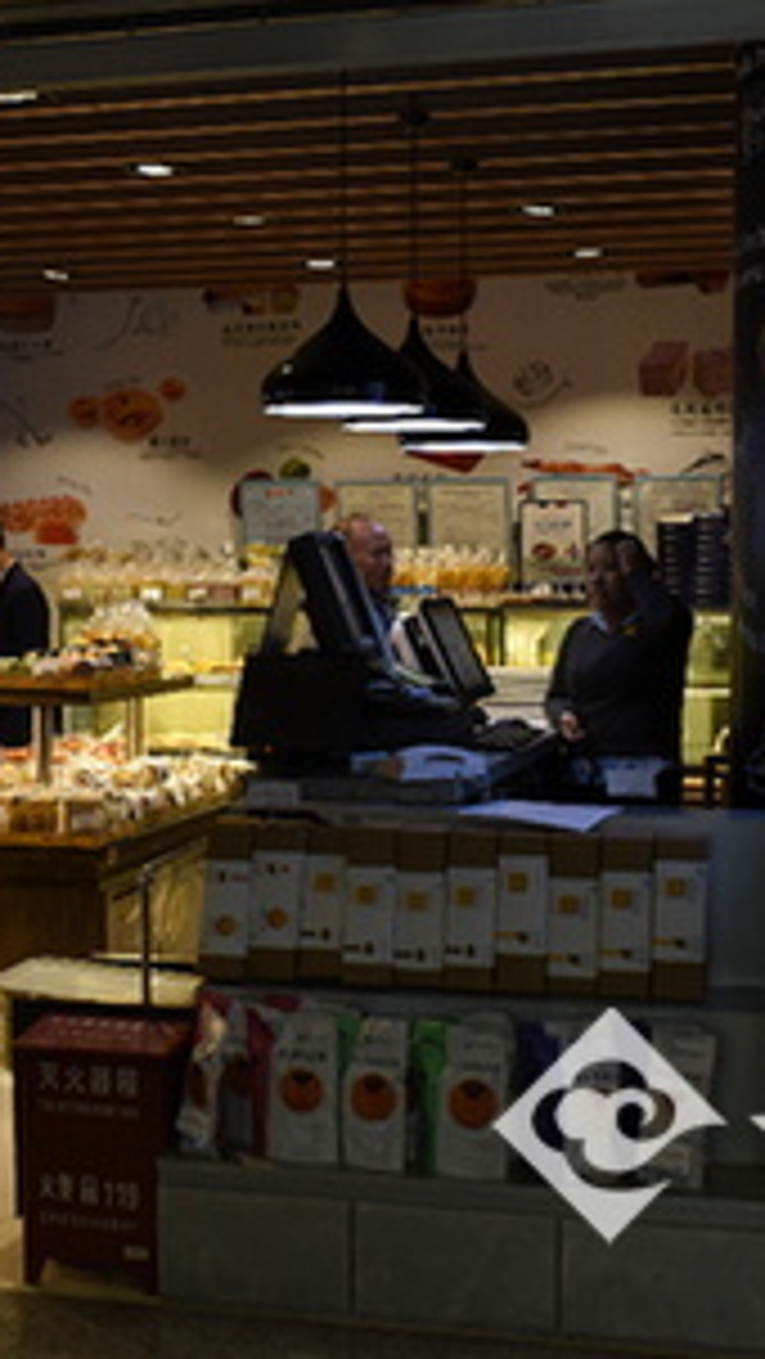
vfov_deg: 35.4
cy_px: 724
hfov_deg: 20.4
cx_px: 306
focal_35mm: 59
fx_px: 2126
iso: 1600
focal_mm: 35
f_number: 2.8
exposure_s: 1/500
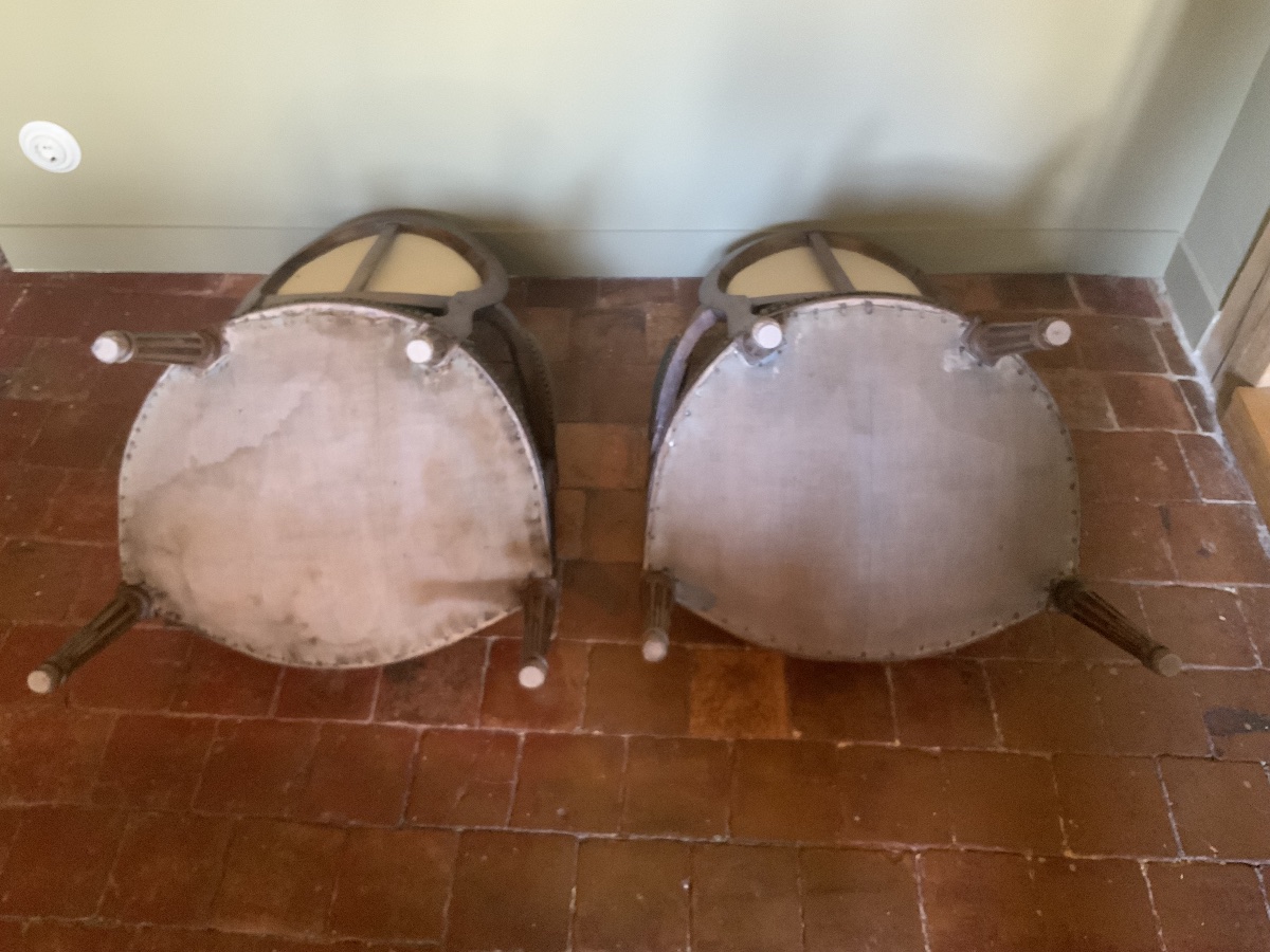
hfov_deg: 61.7
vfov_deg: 48.2
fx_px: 1064
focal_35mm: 29
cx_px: 635
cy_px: 476
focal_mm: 3
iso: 320
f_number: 1.8
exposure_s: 1/24
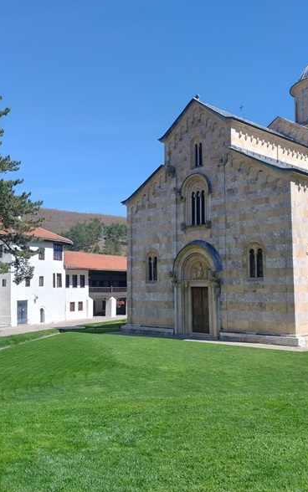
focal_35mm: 36
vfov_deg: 54.0
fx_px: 483
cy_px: 243
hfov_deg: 35.4
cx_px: 159
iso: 100
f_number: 1.7
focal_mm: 4.71
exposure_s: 1/568
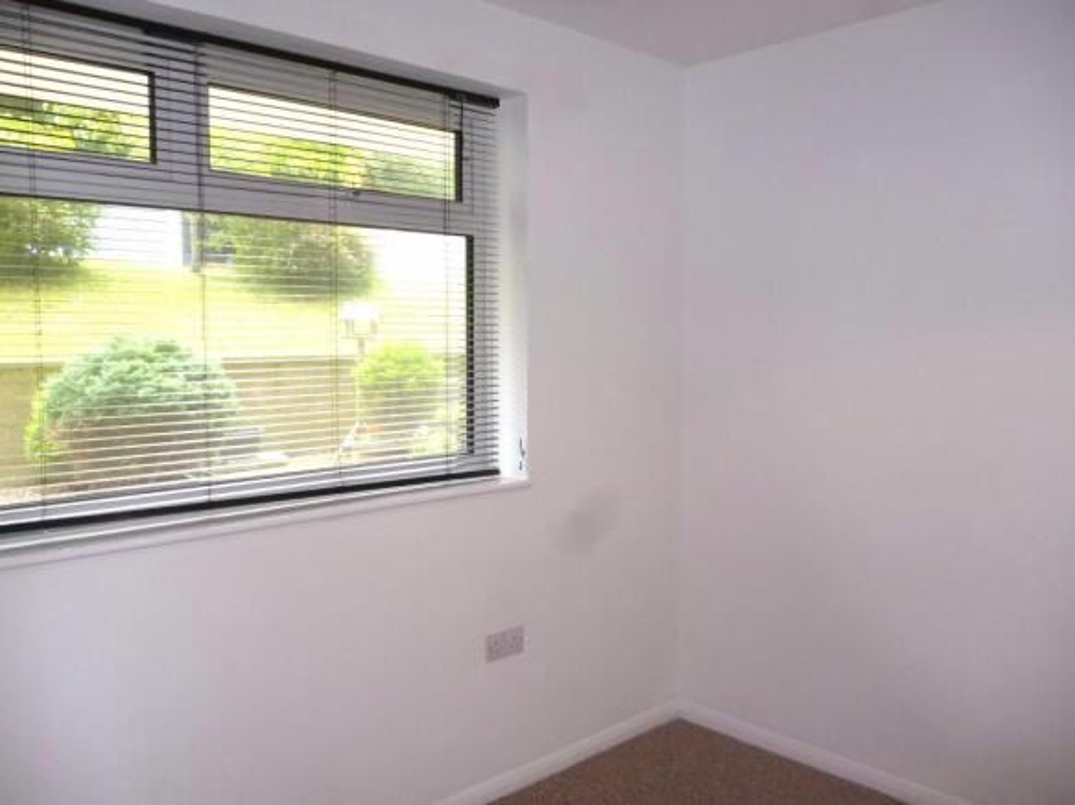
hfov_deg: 63.5
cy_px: 402
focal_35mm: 28
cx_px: 538
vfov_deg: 49.7
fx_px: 869
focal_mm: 5
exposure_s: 1/60
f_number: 3.1
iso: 200
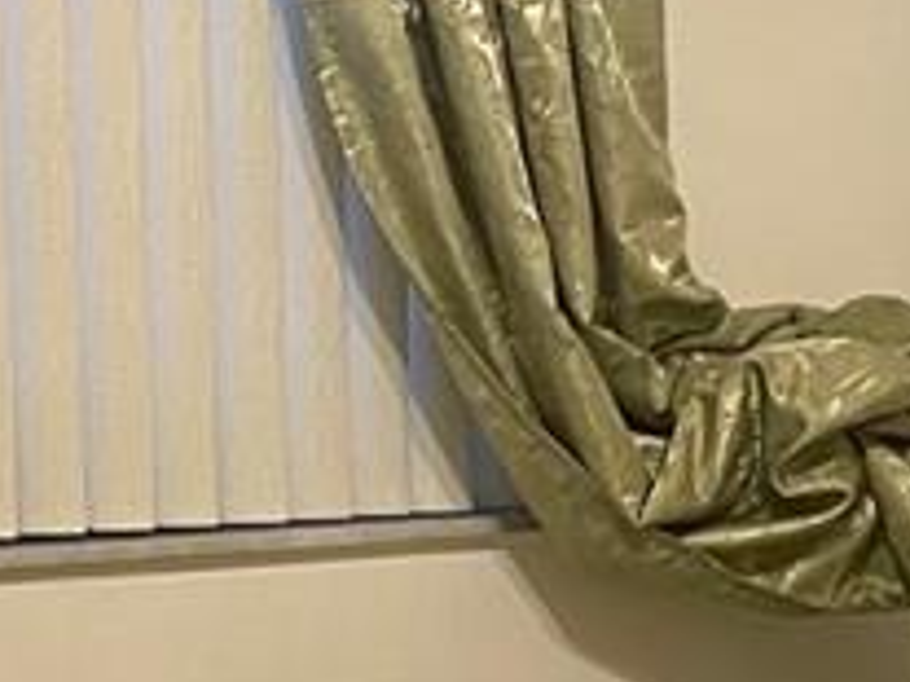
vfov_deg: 9.7
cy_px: 748
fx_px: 3967
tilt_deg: -8.4
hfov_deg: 13.1
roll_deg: +0.1
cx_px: 523
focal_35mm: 151
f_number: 1.6
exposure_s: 1/60
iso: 100
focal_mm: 5.1
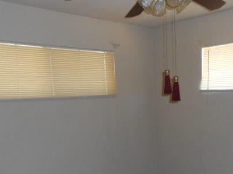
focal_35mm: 41
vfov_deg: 34.5
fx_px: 276
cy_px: 127
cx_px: 157
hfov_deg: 45.1
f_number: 3.5
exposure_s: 1/25
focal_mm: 4.6
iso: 250
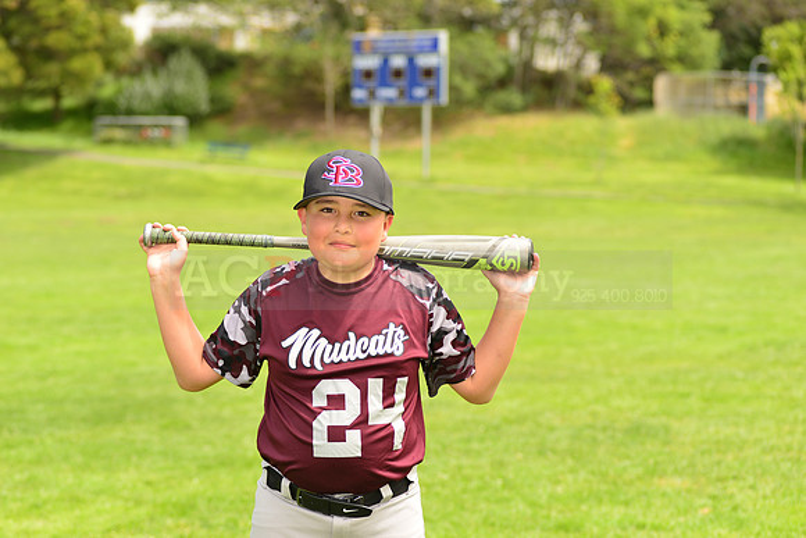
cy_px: 269
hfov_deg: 21.5
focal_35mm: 95
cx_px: 403
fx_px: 2127
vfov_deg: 14.4
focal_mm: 95
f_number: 5
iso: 100
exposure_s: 1/250
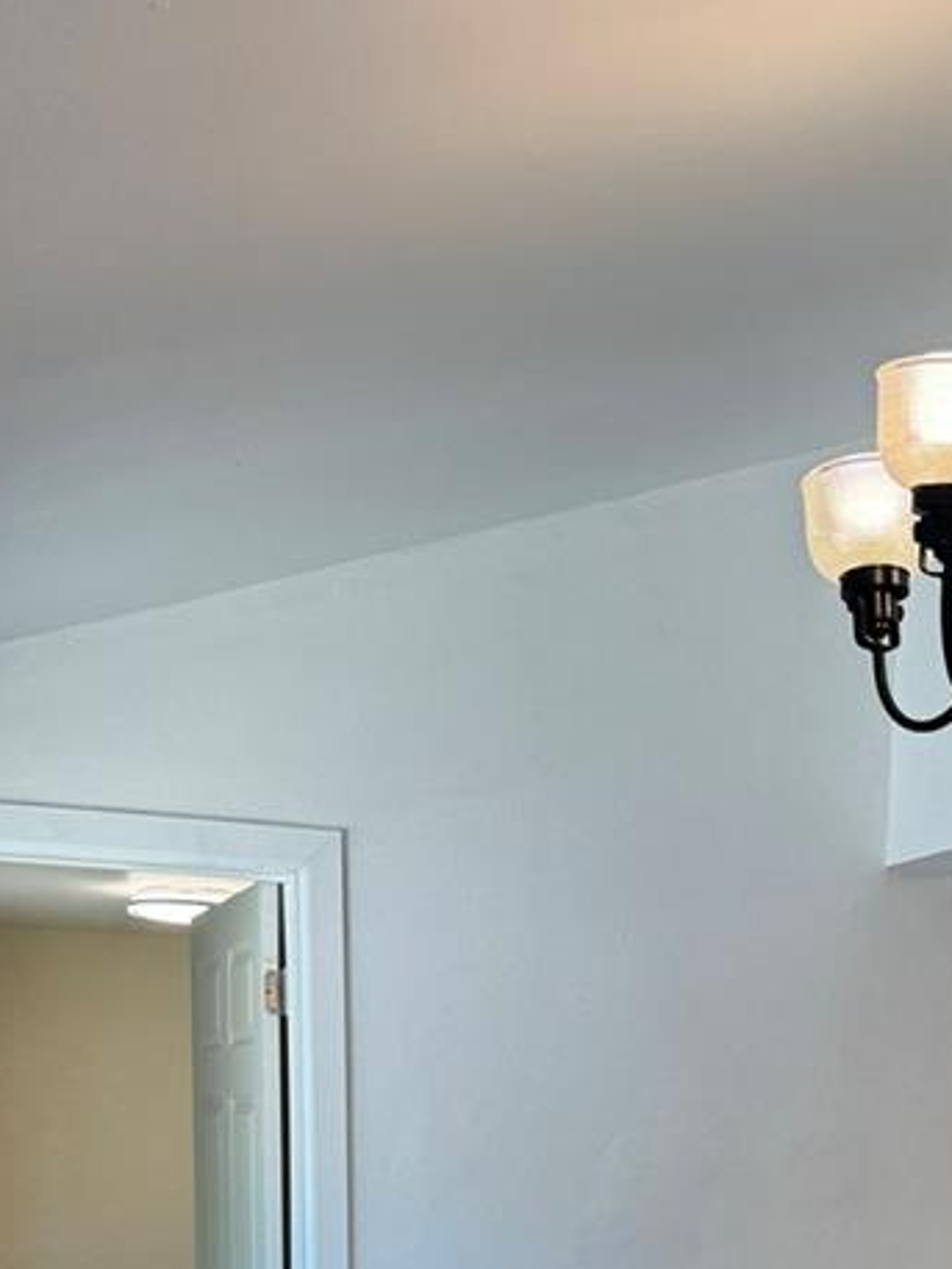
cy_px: 1488
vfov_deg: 27.4
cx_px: 819
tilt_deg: -7.6
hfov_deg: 22.8
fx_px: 2309
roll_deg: -0.9
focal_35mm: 63
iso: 64
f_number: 1.78
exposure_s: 1/120
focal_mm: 6.76
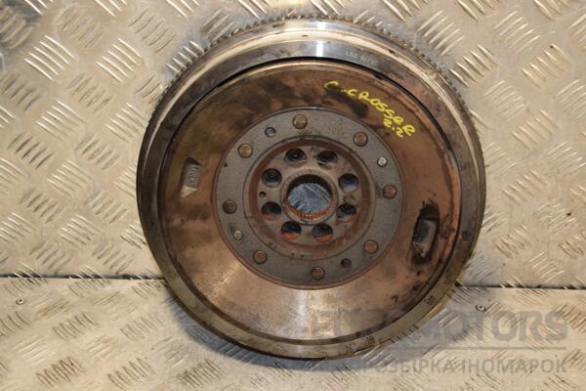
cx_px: 293
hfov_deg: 31.9
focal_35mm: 63
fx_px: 1025
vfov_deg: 21.6
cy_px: 196
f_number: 4.8
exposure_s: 1/160
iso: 800
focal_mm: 42
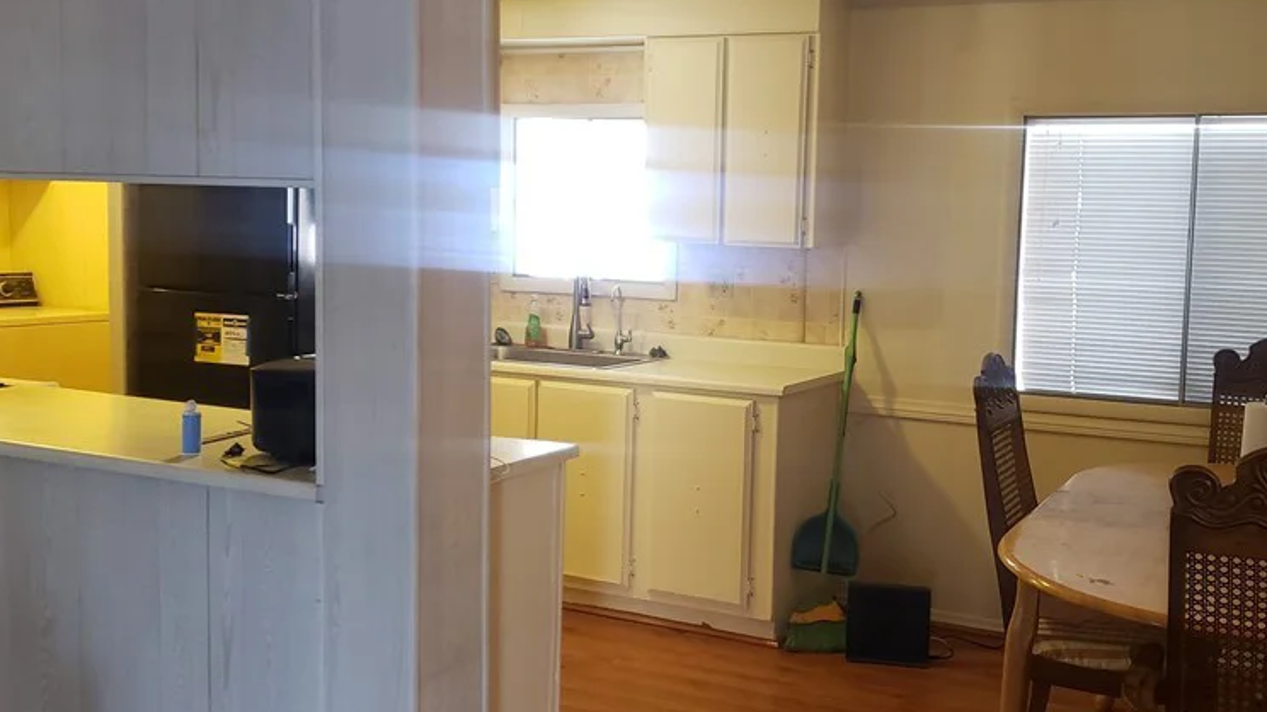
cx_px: 702
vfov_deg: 30.4
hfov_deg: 51.5
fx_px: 1310
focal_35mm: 39
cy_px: 356
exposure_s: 1/24
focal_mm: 4.3
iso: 250
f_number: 1.5
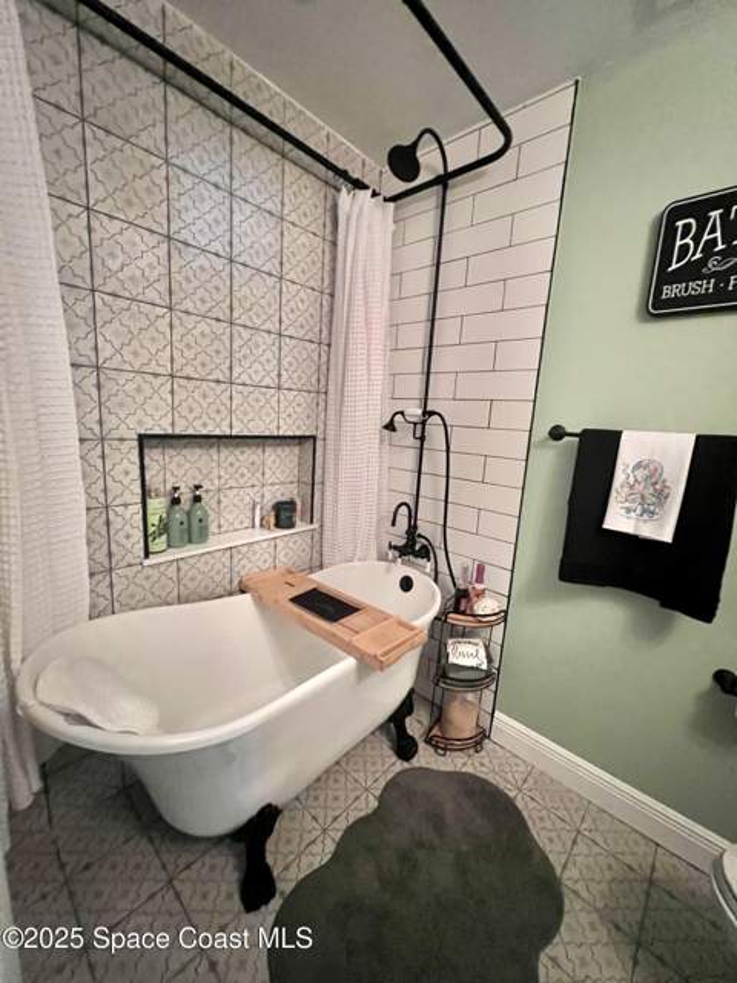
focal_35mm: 13
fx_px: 369
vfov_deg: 106.2
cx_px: 368
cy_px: 492
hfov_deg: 89.9
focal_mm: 1.57
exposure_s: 1/40
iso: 1000
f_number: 1.8
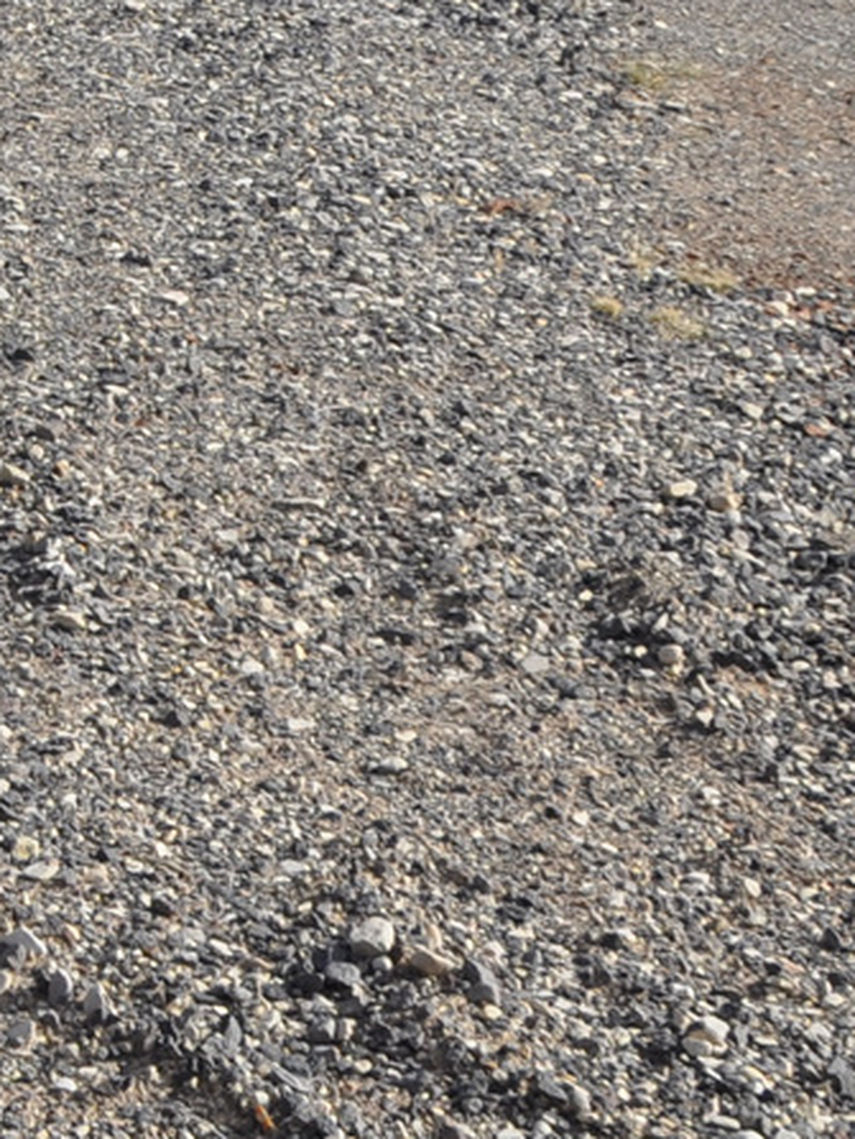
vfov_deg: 15.7
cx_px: -761
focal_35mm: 119
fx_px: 3915
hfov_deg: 11.4
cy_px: -360
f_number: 9
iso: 200
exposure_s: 1/320
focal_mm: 18
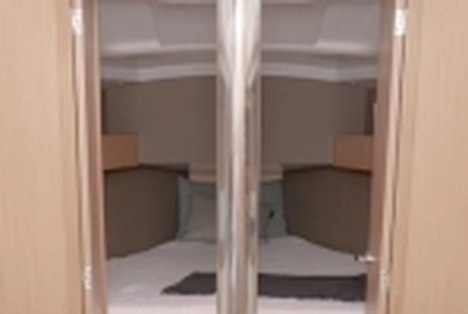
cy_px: 369
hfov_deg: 33.8
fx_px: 769
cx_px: 210
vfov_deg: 21.6
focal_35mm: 59
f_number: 8
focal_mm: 16
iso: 200
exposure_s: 1/60
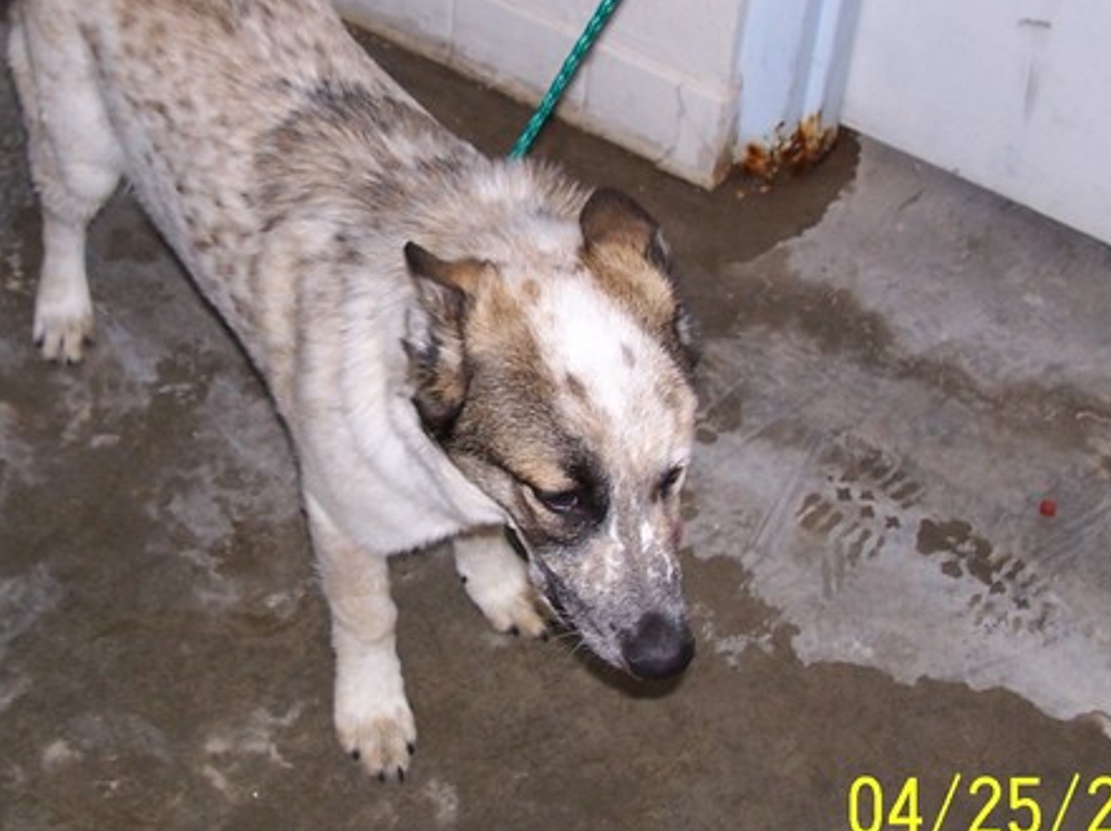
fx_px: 1956
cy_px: 274
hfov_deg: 31.5
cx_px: 378
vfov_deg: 23.9
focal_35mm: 61
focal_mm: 6
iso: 80
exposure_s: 1/60
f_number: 2.8
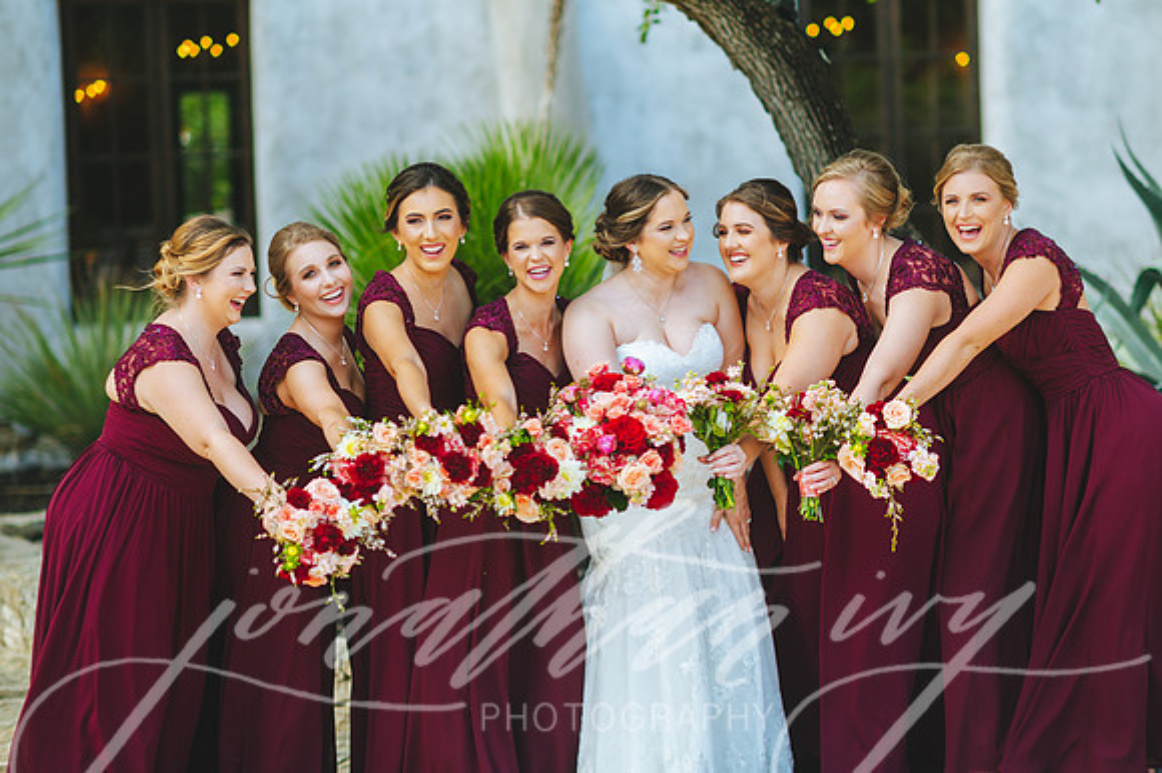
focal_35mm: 87
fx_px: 2795
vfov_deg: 15.8
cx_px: 570
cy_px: 379
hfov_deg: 23.5
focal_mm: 85
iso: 160
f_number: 2
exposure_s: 1/1000
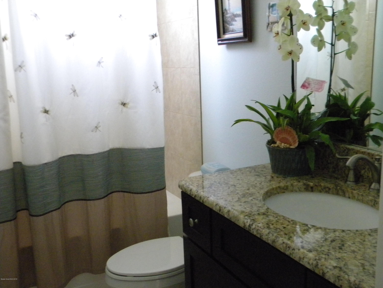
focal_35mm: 36
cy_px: 144
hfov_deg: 51.4
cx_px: 192
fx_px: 398
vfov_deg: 39.7
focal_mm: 6.4
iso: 800
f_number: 3.7
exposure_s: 1/17
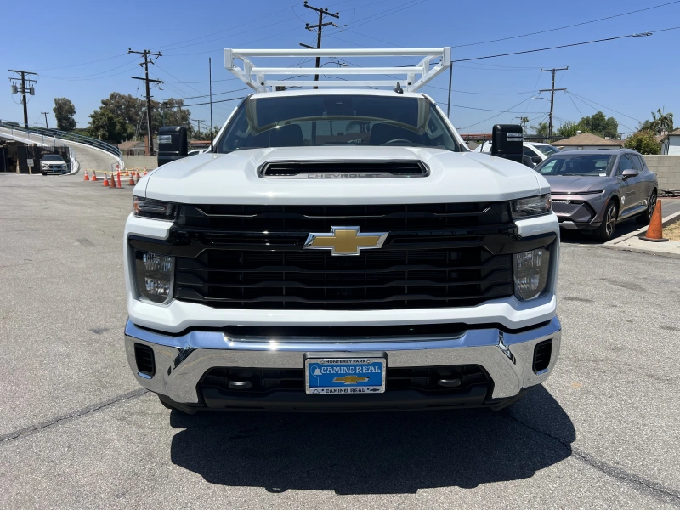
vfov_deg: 53.1
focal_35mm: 26
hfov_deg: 67.3
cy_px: 255
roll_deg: -1.5
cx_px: 340
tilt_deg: -10.7
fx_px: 511
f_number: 1.5
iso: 50
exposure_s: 1/5319
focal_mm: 5.7
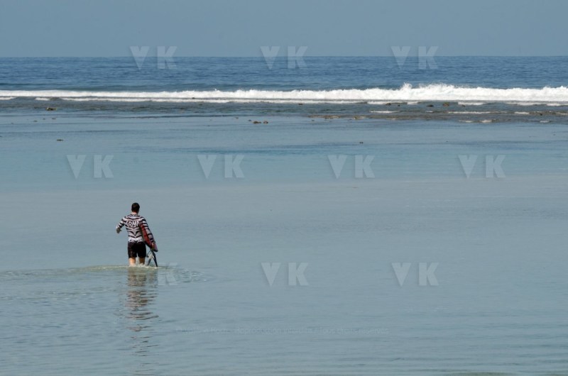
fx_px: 4724
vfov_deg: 4.6
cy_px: 188
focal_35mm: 300
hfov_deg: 6.9
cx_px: 284
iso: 200
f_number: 11
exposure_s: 1/500
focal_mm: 200
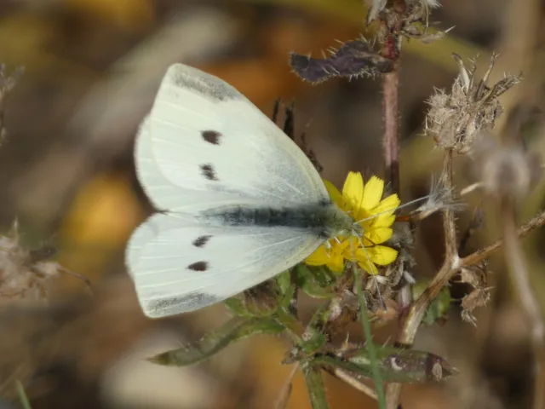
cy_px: 204
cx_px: 272
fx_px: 18893
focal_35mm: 1200
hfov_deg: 1.7
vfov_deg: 1.2
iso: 80
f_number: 5.9
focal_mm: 215
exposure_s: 1/200
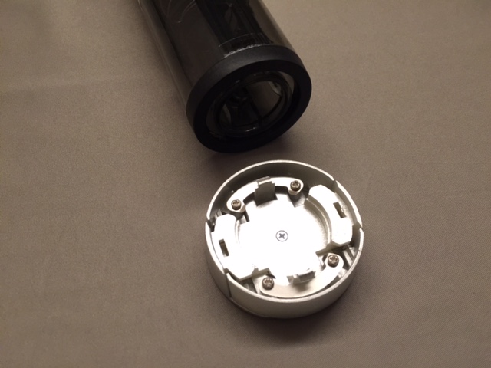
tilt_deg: -57.7
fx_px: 411
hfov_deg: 61.7
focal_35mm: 29
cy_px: 184
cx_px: 246
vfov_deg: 48.2
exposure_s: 1/15
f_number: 2.2
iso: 125
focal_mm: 4.15
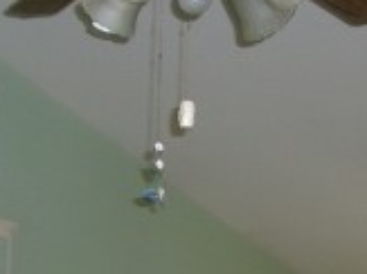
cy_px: 384
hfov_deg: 13.3
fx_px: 1579
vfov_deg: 9.7
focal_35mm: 149
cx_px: 225
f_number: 2.7
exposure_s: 1/60
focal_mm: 6.2
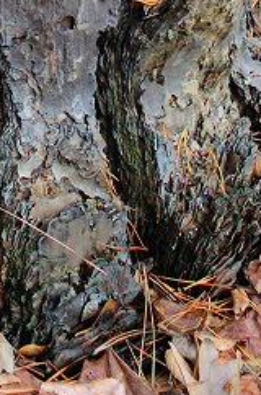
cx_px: -84
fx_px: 1105
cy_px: -206
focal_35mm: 101
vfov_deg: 18.0
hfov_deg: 13.0
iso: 400
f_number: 8
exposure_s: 1/100
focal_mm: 22
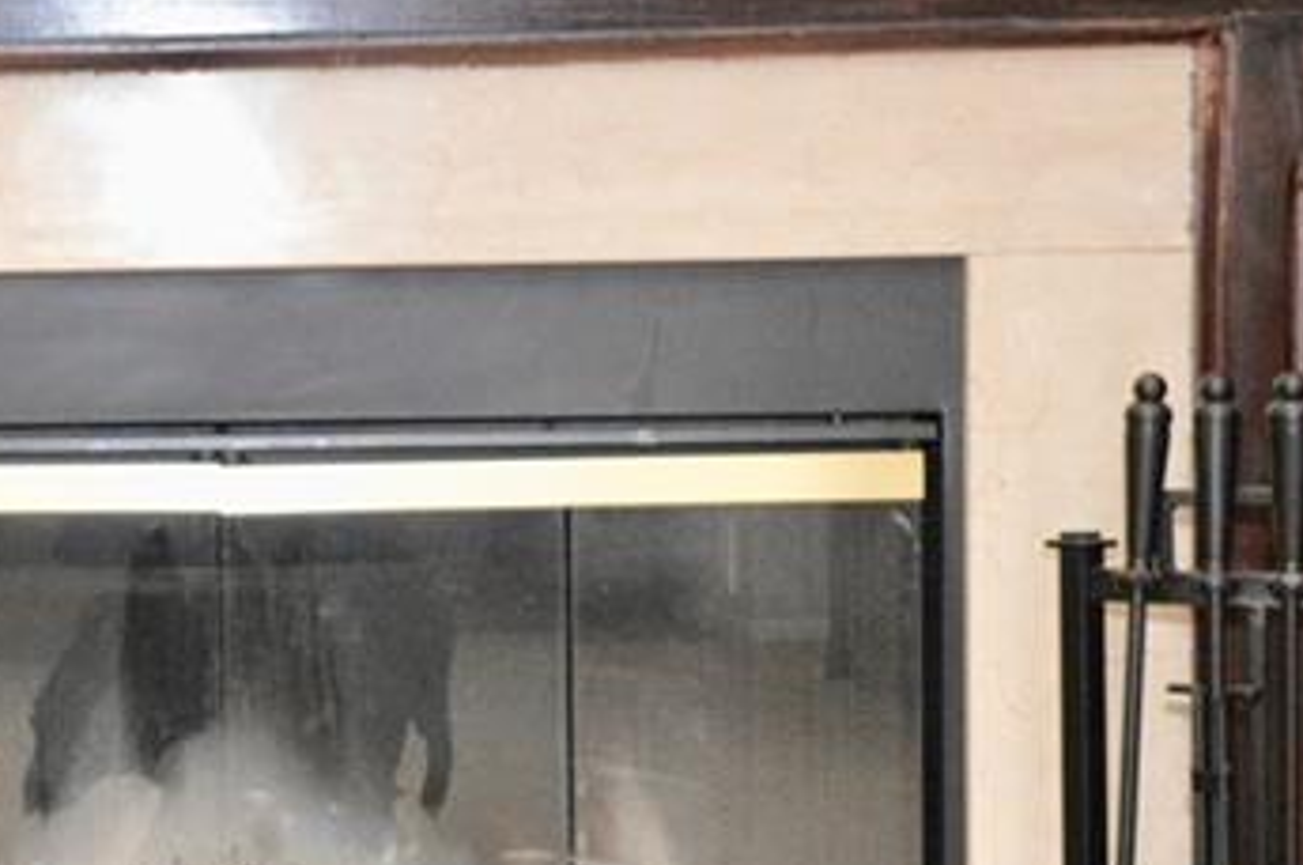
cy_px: 514
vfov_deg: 12.8
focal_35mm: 107
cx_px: -87
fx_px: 3867
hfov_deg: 18.5
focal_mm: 24
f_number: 4.5
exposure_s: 1/60
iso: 3200
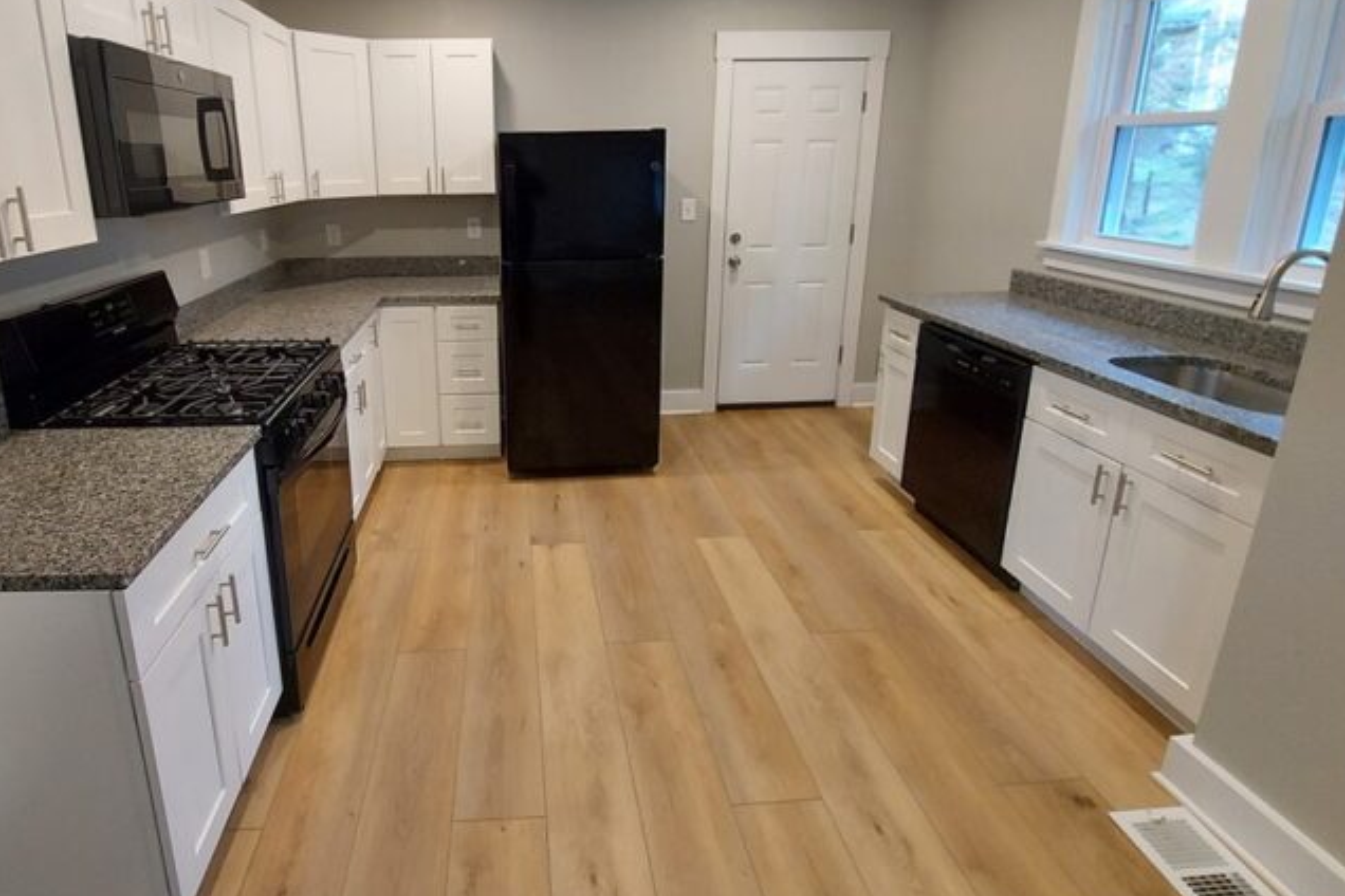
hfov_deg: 92.3
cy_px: 334
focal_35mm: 17
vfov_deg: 69.3
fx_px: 635
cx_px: 552
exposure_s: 1/50
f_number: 2.2
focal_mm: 1.74
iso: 200
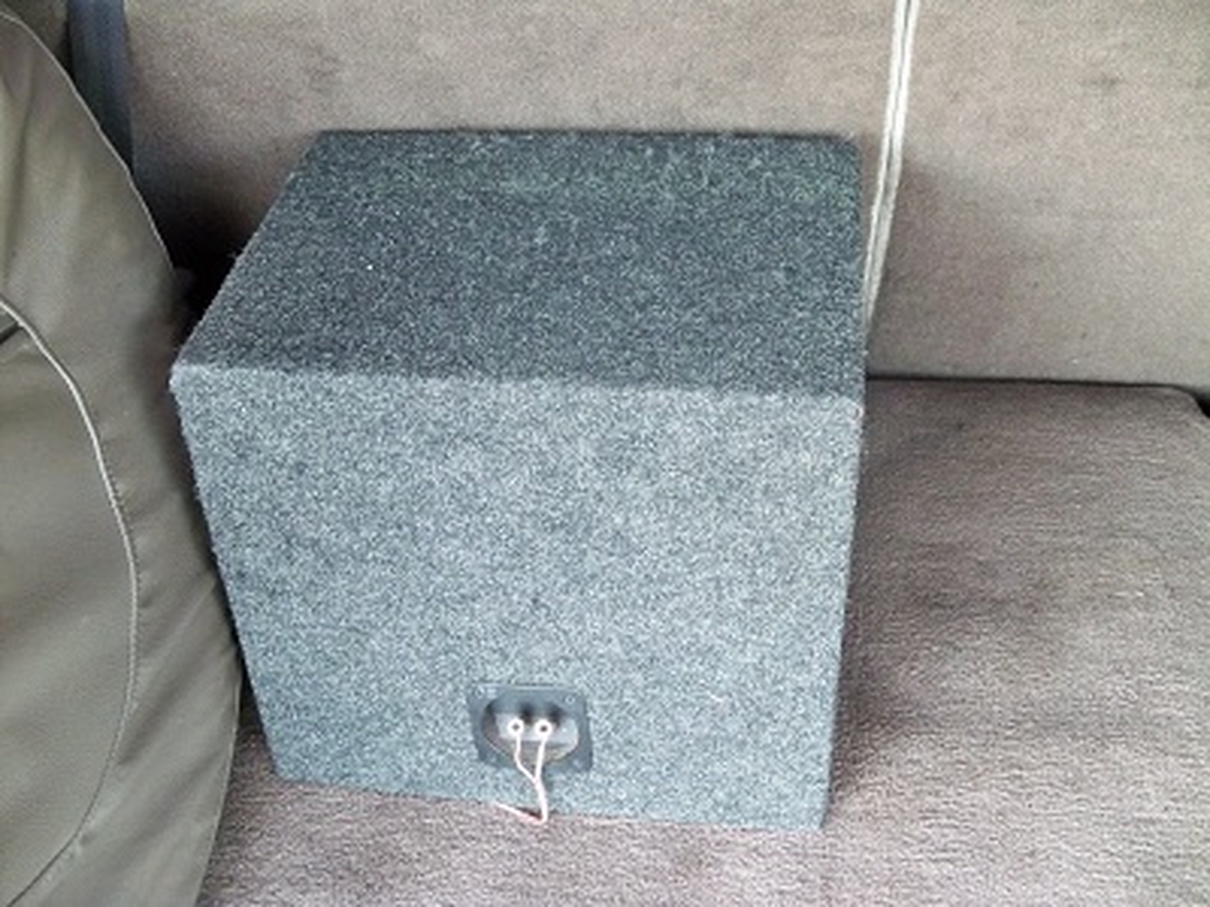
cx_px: 605
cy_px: 454
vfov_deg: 40.7
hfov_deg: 52.6
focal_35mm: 35
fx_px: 1223
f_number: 3.5
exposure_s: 1/30
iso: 400
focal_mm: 6.2
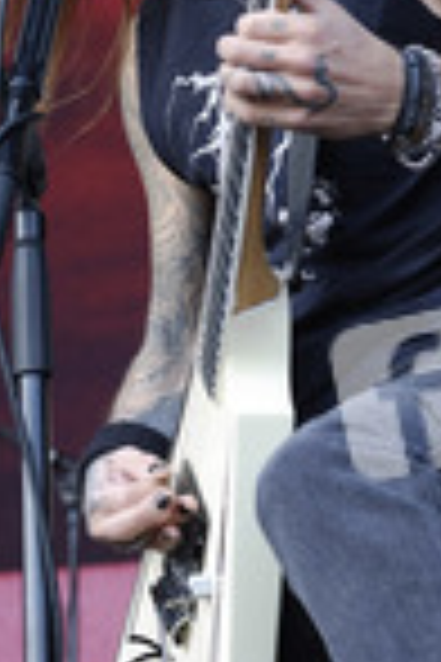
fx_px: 4557
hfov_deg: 5.5
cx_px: 155
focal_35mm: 248
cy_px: 149
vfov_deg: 8.3
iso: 200
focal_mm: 60.7
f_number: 4.5
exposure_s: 1/180
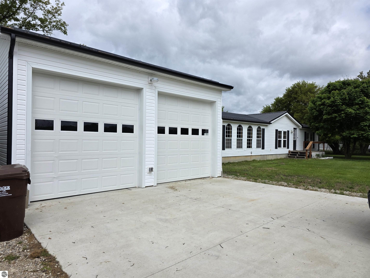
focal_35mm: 23
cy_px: 139
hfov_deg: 73.9
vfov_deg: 58.9
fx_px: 246
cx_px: 185
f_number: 1.7
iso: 64
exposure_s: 1/7944
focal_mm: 6.3
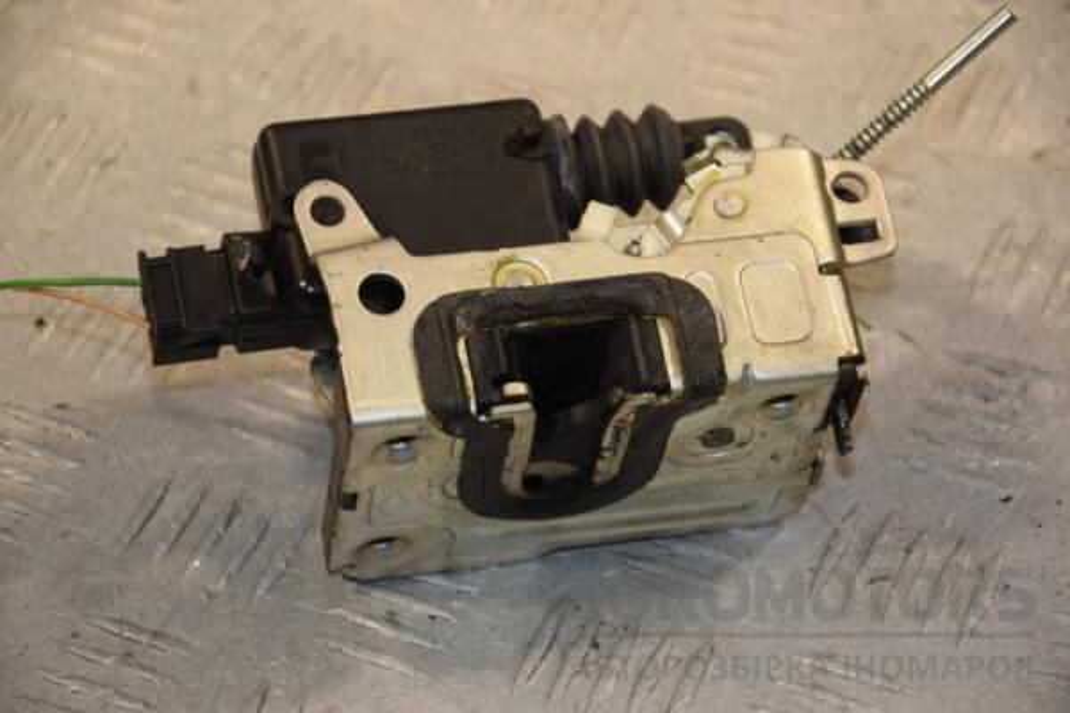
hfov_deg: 13.0
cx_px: 535
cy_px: 356
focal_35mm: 158
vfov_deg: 8.7
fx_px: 4681
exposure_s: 1/200
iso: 800
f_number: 5.6
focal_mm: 105
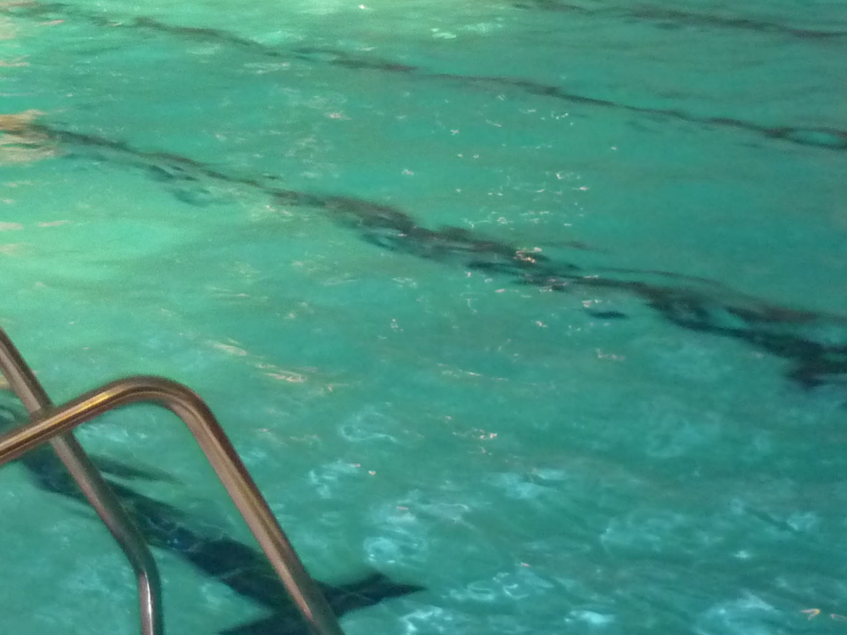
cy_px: 79
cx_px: 132
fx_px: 1958
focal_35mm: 80
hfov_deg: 23.9
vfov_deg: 18.2
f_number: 2.8
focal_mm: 5.5
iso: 500
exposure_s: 1/8
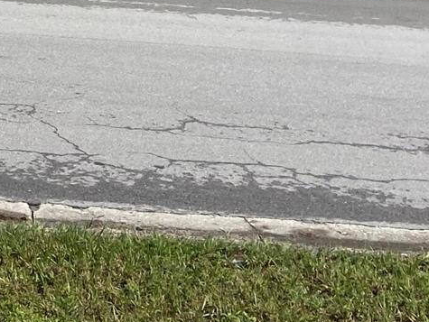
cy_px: -302
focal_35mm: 112
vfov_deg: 11.9
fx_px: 1389
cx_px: -148
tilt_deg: +2.3
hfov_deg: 16.5
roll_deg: -1.5
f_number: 1.8
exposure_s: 1/4808
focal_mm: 4.25
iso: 32
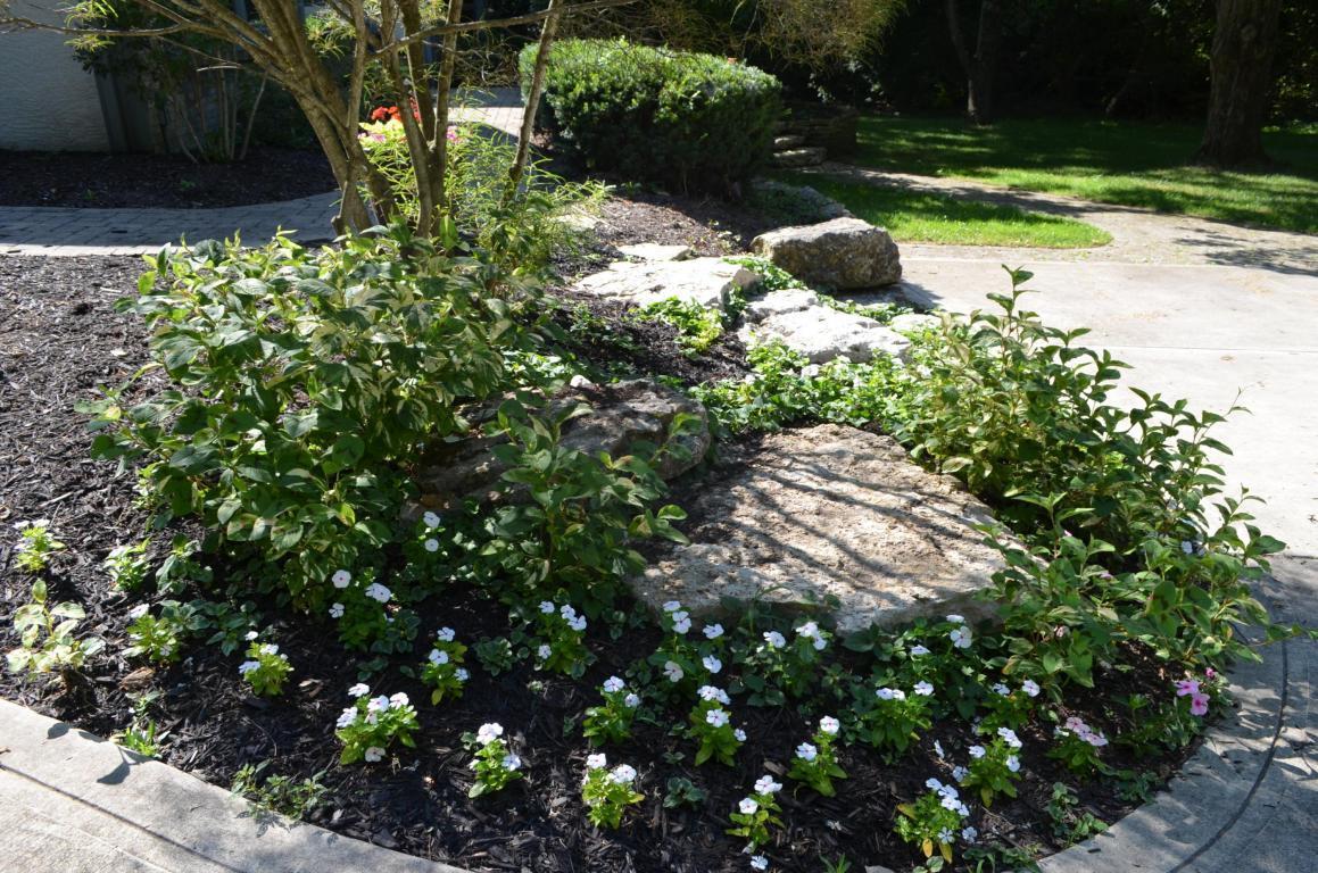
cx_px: 659
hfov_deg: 67.5
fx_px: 987
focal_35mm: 27
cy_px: 436
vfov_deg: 47.7
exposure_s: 1/180
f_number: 6.7
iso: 200
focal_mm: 18
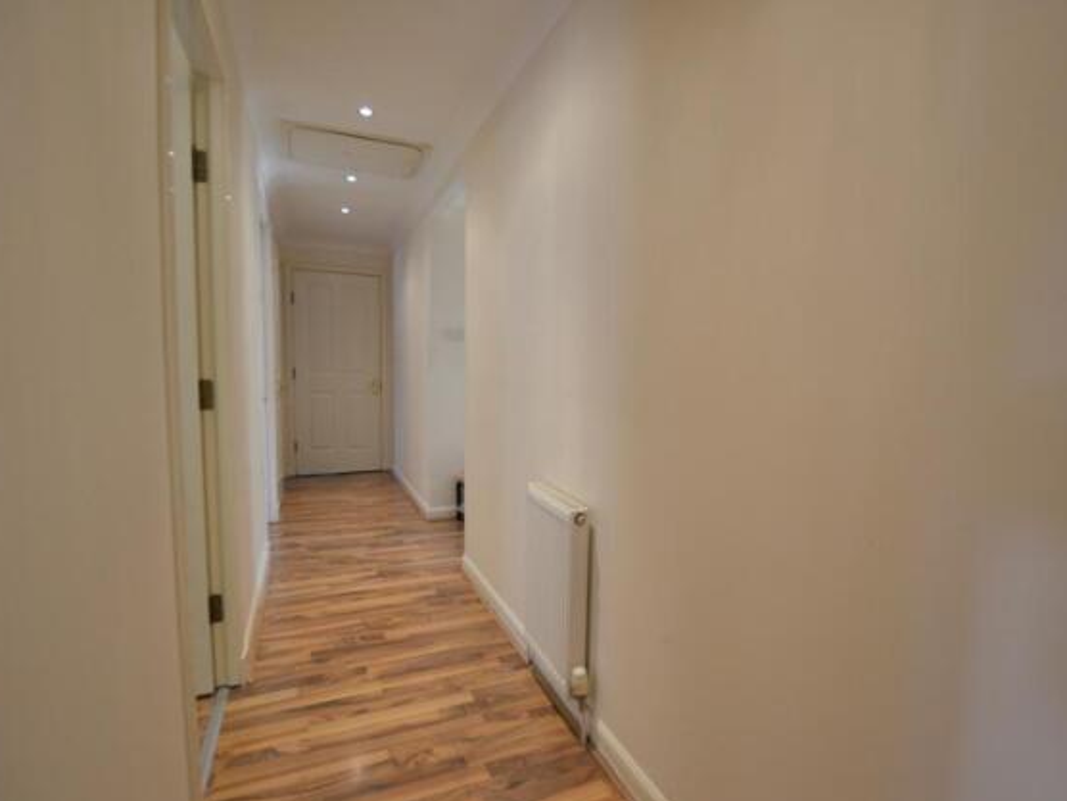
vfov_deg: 74.7
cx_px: 571
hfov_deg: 90.9
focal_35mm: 17
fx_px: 524
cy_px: 418
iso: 400
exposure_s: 1/40
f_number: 3.5
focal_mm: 10
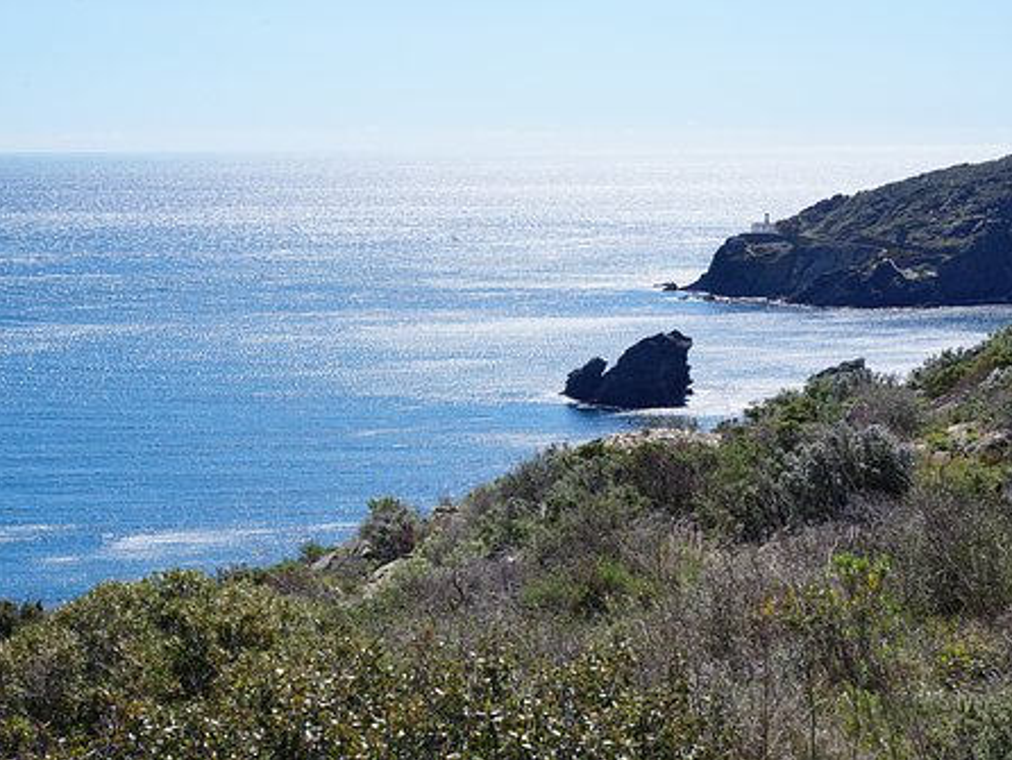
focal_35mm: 66
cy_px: 381
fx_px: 1931
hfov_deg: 29.4
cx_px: 506
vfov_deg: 22.3
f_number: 11
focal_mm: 40
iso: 200
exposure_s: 1/400
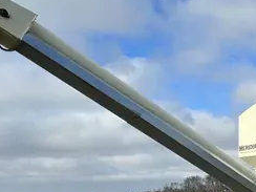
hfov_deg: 29.6
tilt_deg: +5.0
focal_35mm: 63
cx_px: 226
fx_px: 466
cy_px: 170
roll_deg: +2.7
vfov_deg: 22.7
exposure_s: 1/6211
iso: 80
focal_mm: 6.86
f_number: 1.78
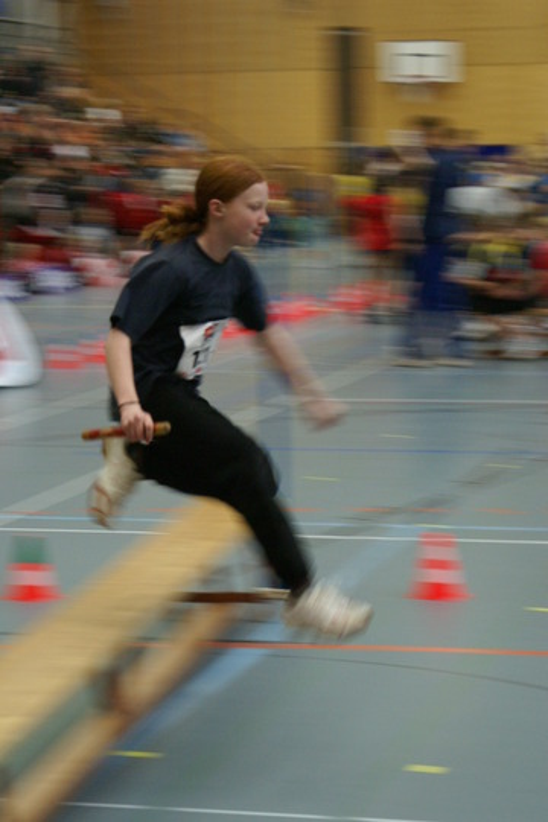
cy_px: 411
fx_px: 2397
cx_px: 274
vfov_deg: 19.5
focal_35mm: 105
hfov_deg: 13.0
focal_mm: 70
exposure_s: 1/40
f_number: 5.6
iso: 800
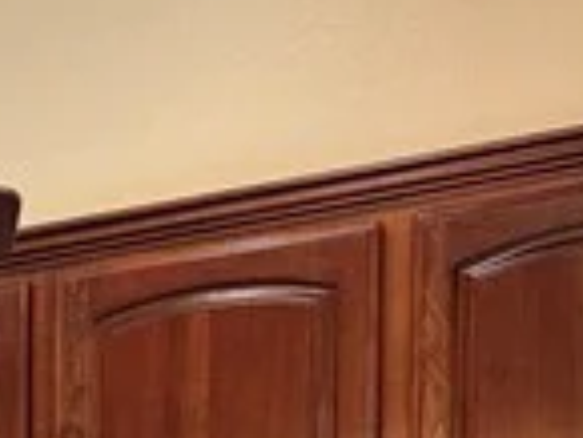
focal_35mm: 169
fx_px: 2849
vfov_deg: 7.9
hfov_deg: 9.4
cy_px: 1157
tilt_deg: -5.9
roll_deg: +1.9
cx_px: -1126
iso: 160
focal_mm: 6.76
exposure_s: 1/120
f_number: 1.78
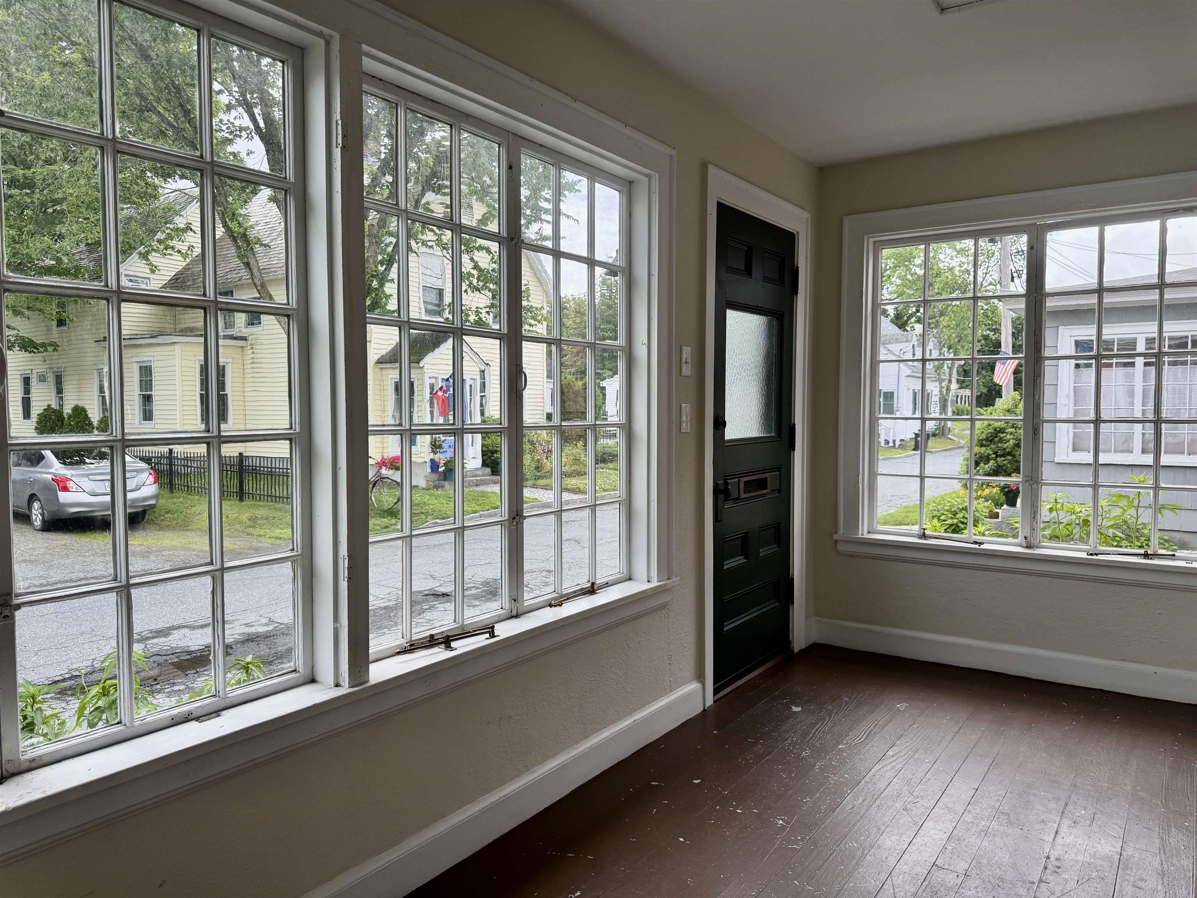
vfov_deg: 56.8
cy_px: 449
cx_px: 598
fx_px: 830
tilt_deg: -2.8
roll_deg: -0.6
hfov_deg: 71.6
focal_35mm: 24
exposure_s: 1/1211
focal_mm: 6.76
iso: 100
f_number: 1.78
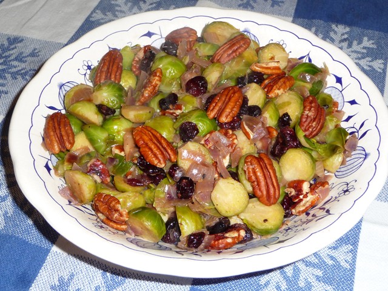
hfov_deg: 39.7
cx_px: 194
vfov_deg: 30.3
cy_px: 146
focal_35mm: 48
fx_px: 538
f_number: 4.2
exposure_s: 1/30
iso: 100
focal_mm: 8
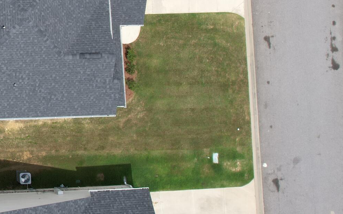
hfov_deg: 24.4
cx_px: -153
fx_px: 636
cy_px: -10
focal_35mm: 68
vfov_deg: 18.5
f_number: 2.8
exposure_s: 1/1250
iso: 100
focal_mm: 8.38
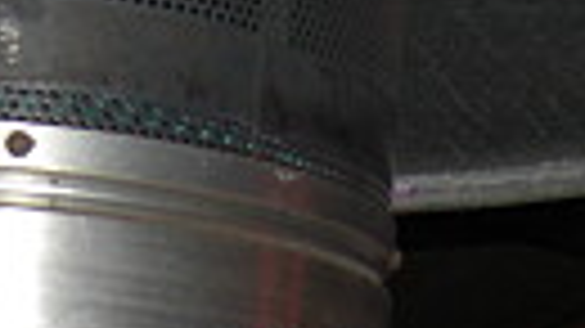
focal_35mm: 180
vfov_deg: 6.5
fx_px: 2791
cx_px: 578
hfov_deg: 11.8
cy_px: 703
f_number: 2.8
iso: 200
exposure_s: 1/60
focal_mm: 7.9
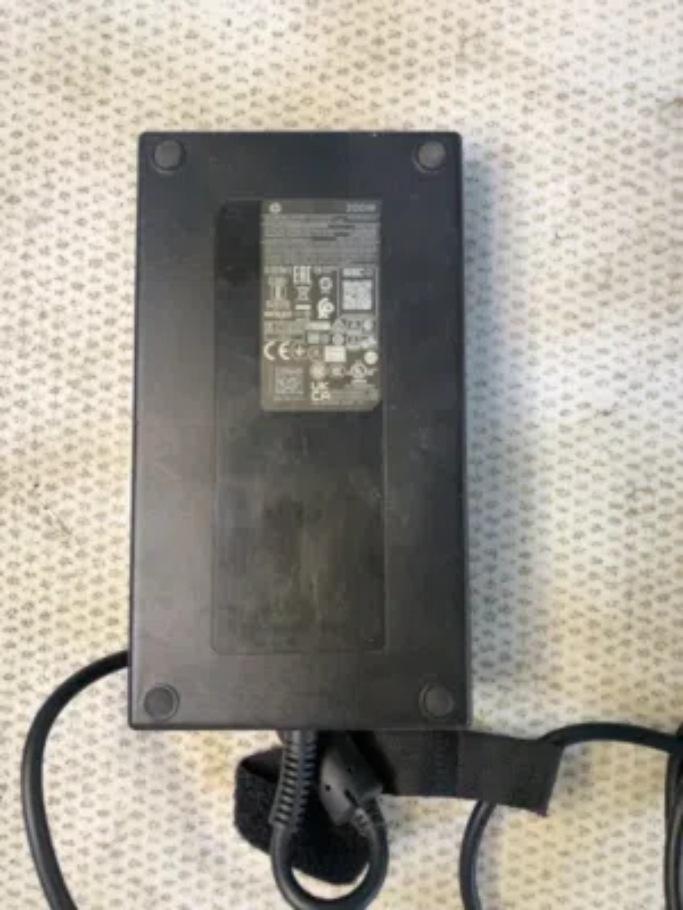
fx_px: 684
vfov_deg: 67.3
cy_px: 455
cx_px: 342
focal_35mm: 26
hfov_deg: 53.1
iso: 400
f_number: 1.8
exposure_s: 1/49
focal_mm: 4.25
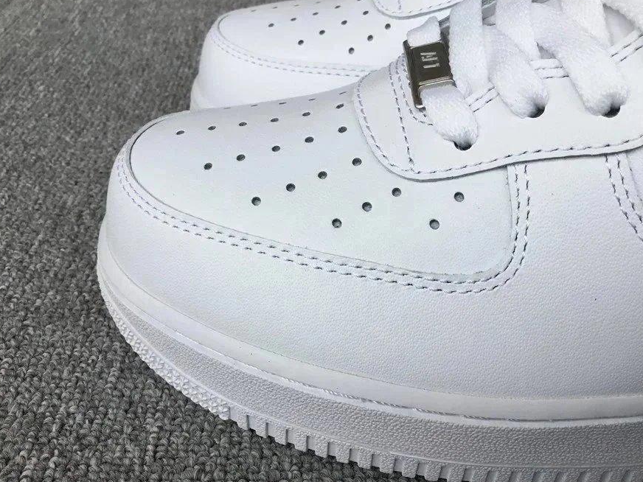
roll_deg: -2.1
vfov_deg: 44.2
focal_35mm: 32
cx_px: 321
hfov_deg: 56.8
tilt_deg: -37.4
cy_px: 240
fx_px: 594
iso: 25
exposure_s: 1/114
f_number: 2.4
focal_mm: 3.3
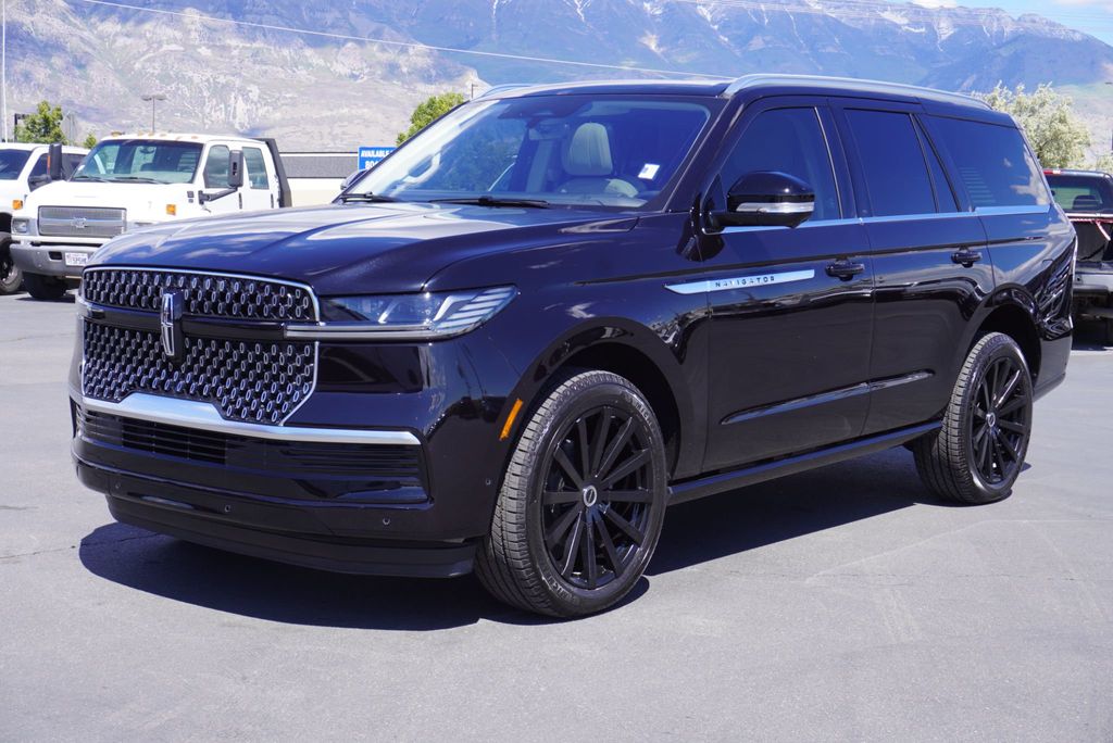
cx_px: 556
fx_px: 1624
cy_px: 372
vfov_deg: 25.8
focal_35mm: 52
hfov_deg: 37.8
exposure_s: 1/100
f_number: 9
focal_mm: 35
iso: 100
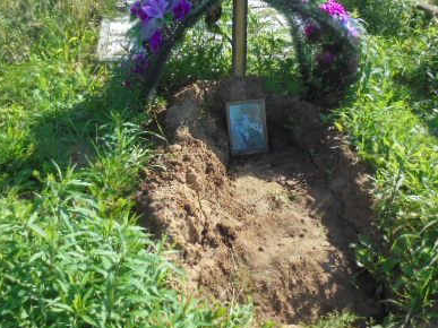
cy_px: 109
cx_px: 230
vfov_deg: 33.3
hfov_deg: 43.8
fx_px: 544
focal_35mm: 43
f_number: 3.5
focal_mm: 4.6
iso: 100
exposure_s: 1/400
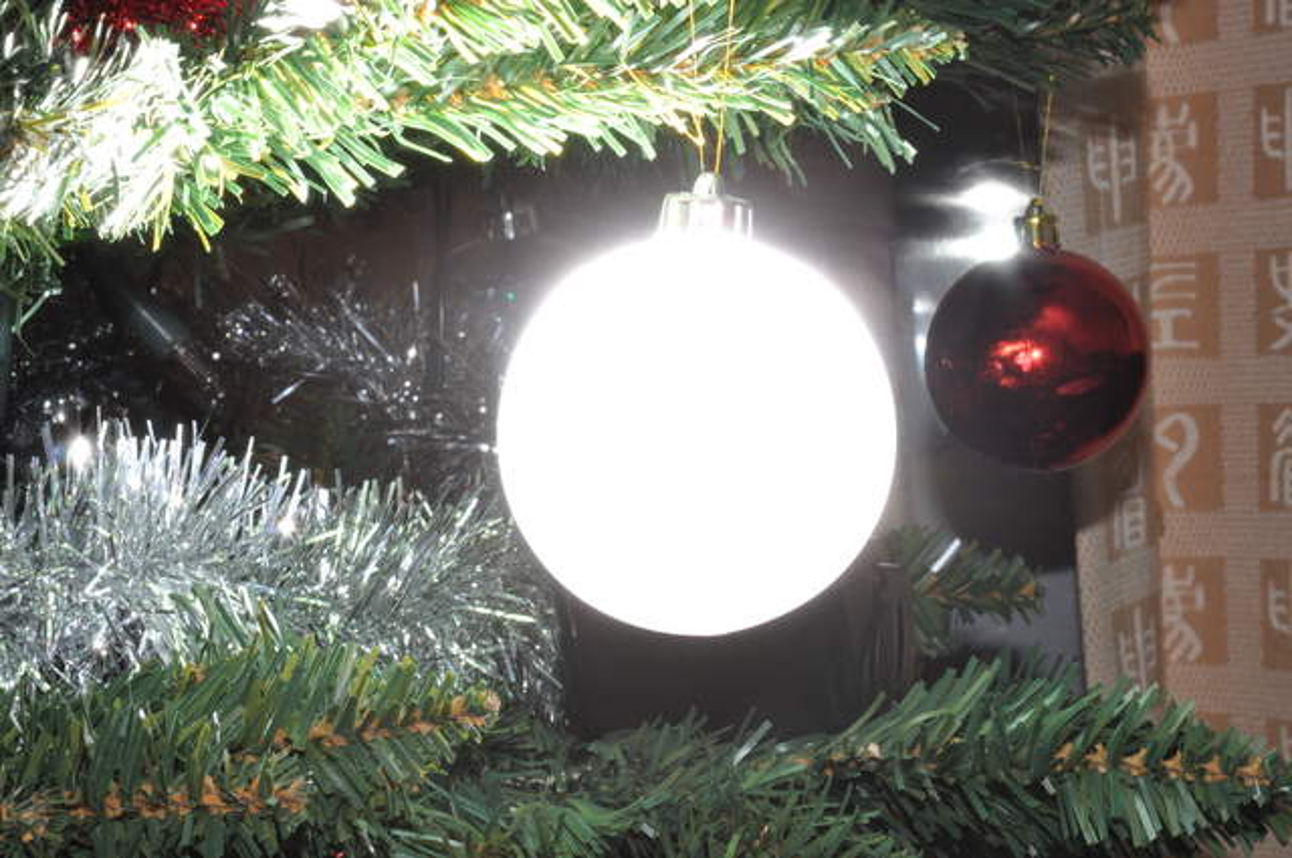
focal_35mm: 158
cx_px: 646
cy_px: 429
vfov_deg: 8.7
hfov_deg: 13.1
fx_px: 5645
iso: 640
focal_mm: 105
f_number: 36
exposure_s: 1/200
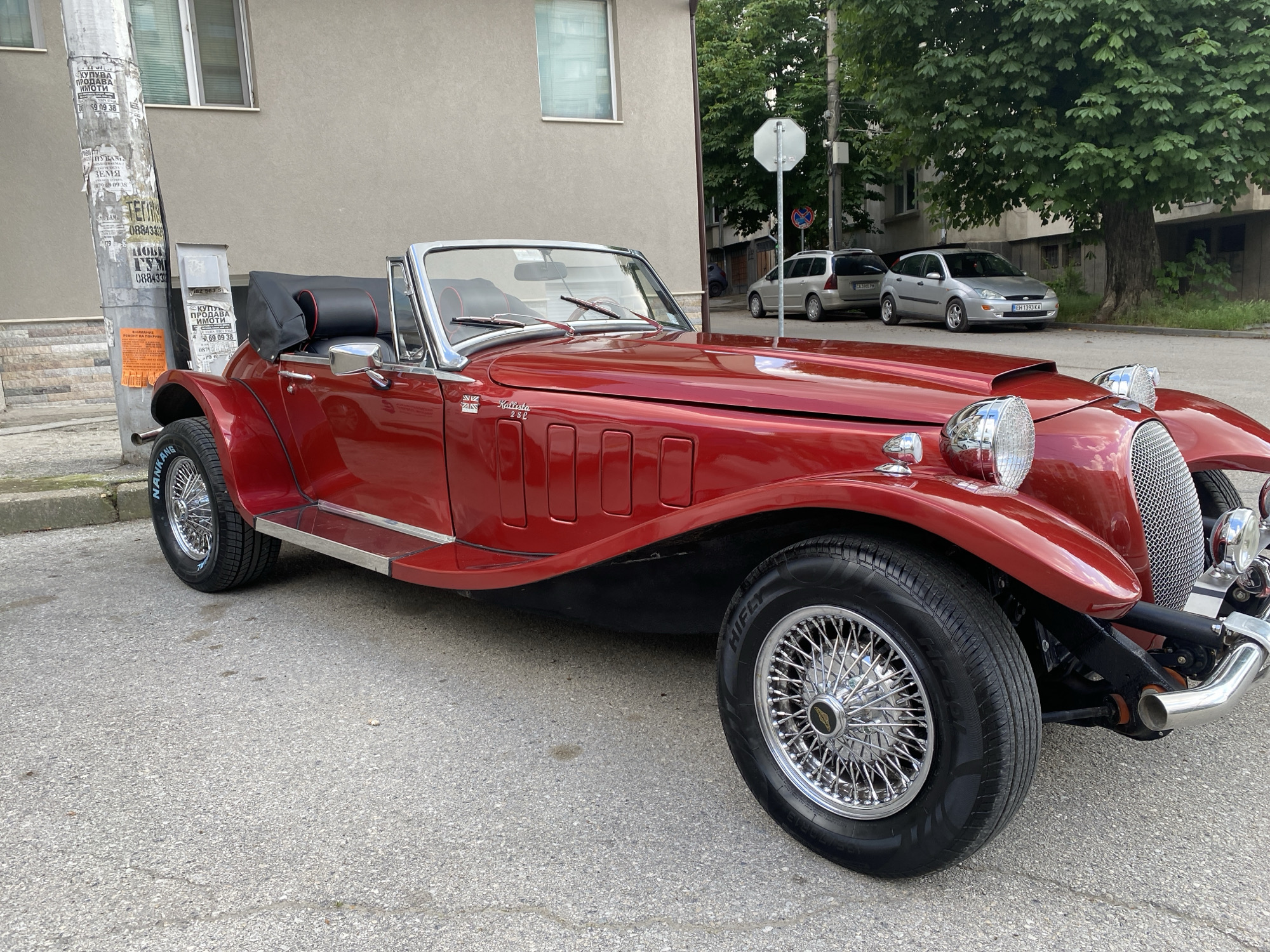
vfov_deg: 53.1
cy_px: 476
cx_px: 635
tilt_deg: -6.6
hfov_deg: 67.3
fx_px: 954
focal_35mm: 26
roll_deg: +3.2
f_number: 1.8
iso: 32
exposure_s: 1/264
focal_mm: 4.25
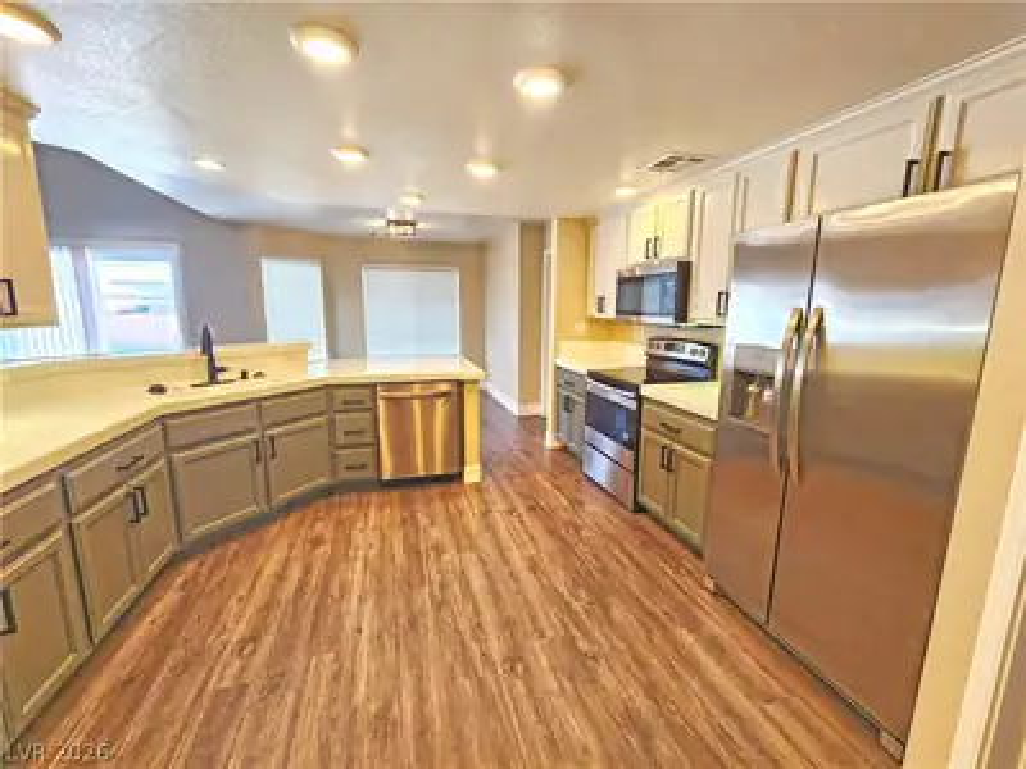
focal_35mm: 13
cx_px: 513
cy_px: 384
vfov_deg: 89.9
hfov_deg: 106.2
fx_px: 385
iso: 80
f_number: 2.2
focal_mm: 2.2
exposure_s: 1/60
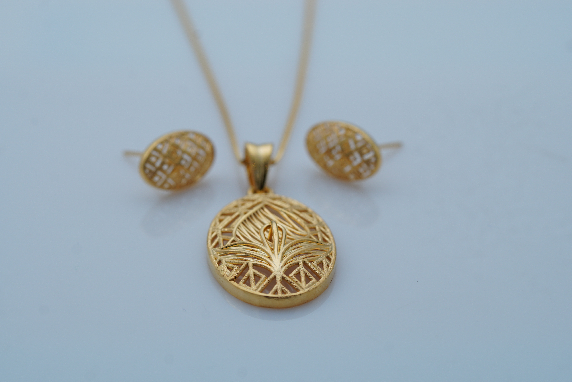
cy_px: 191
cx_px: 286
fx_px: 2145
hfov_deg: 15.2
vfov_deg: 10.2
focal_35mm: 135
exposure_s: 1/60
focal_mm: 90
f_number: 7.1
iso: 125
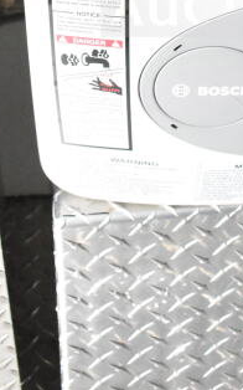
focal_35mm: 89
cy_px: -62
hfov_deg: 14.5
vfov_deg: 21.8
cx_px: 239
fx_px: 944
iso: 11400
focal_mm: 20
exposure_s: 1/4000
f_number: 3.5
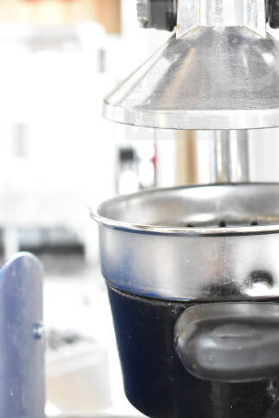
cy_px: 71
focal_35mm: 63
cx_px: 222
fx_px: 731
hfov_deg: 21.3
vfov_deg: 30.9
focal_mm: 22
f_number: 4.5
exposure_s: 1/80
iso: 1600
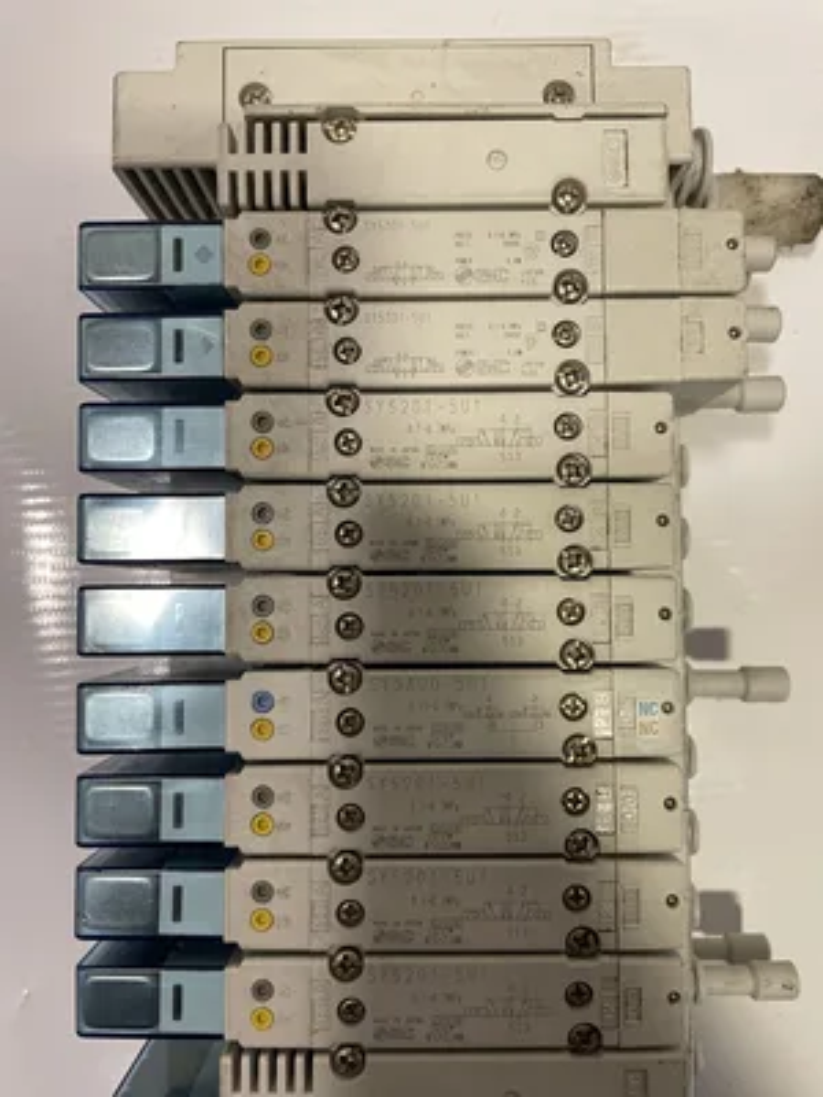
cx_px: 412
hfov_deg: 53.1
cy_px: 548
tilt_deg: -86.8
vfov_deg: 67.3
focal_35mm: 26
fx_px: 824
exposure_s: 1/60
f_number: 1.6
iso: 250
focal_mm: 4.2
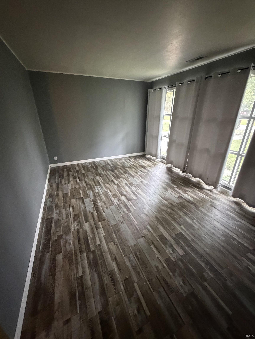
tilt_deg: -21.1
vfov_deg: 102.1
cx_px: 128
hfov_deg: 85.7
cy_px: 170
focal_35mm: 14
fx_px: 138
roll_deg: +2.7
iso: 1250
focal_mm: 2.22
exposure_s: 1/40
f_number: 2.2
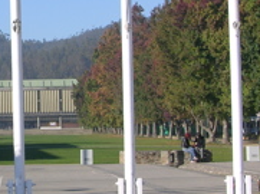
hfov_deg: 15.5
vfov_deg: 11.9
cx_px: -22
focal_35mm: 124
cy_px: 59
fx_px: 930
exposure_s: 1/200
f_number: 5.6
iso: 50
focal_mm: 8.9
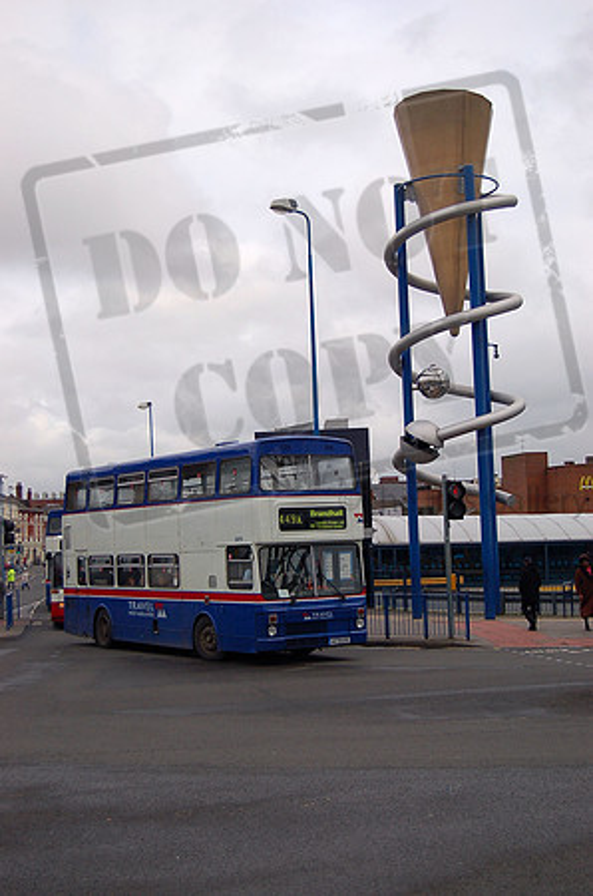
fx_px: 1266
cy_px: 448
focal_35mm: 51
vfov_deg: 39.0
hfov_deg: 26.4
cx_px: 296
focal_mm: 34
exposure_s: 1/1000
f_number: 4.5
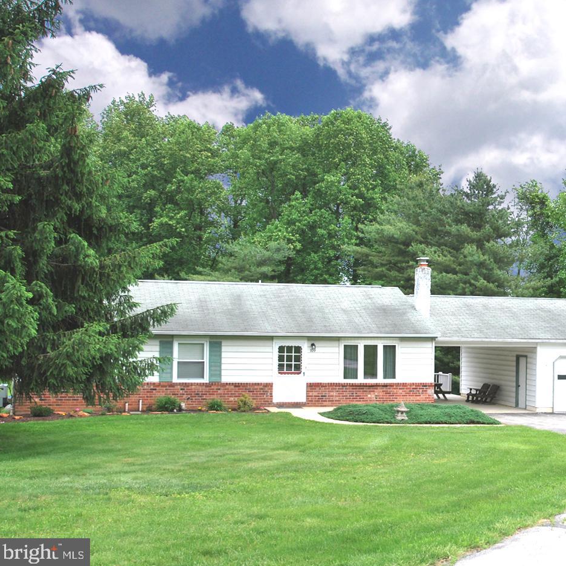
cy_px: 279
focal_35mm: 47
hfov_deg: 35.2
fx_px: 869
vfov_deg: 36.1
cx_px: 431
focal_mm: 24
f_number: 8
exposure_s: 1/250
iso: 100
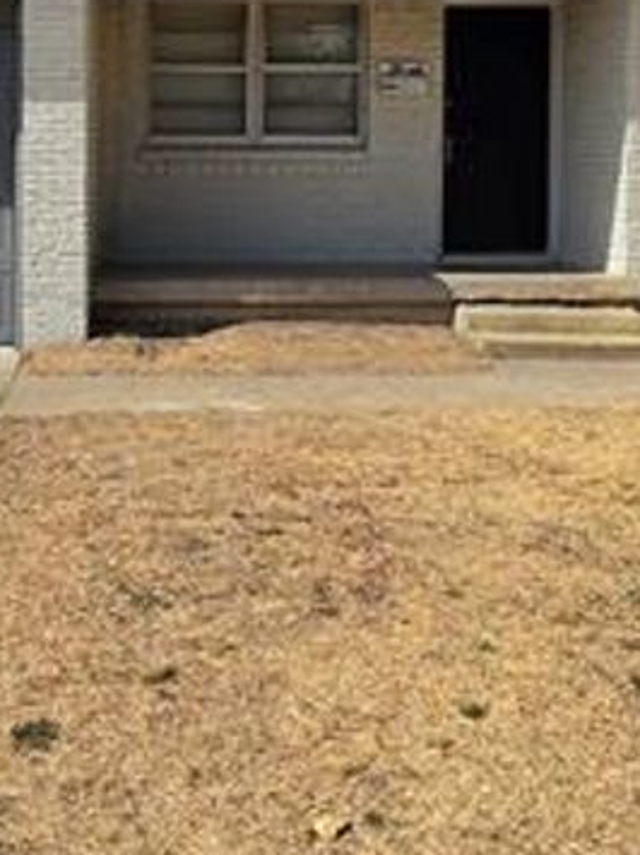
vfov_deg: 37.5
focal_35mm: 50
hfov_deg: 28.9
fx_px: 1233
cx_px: 202
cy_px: 242
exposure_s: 1/2607
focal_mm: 2.2
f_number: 1.9
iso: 32
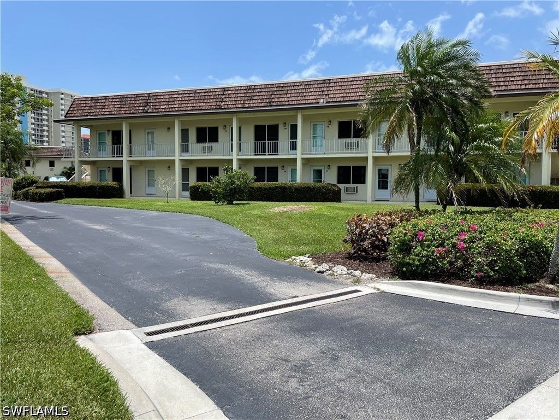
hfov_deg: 67.3
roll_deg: +0.1
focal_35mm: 26
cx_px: 280
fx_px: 420
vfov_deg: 53.1
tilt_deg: -3.3
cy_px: 210
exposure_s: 1/3300
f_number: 1.6
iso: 32
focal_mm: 4.2
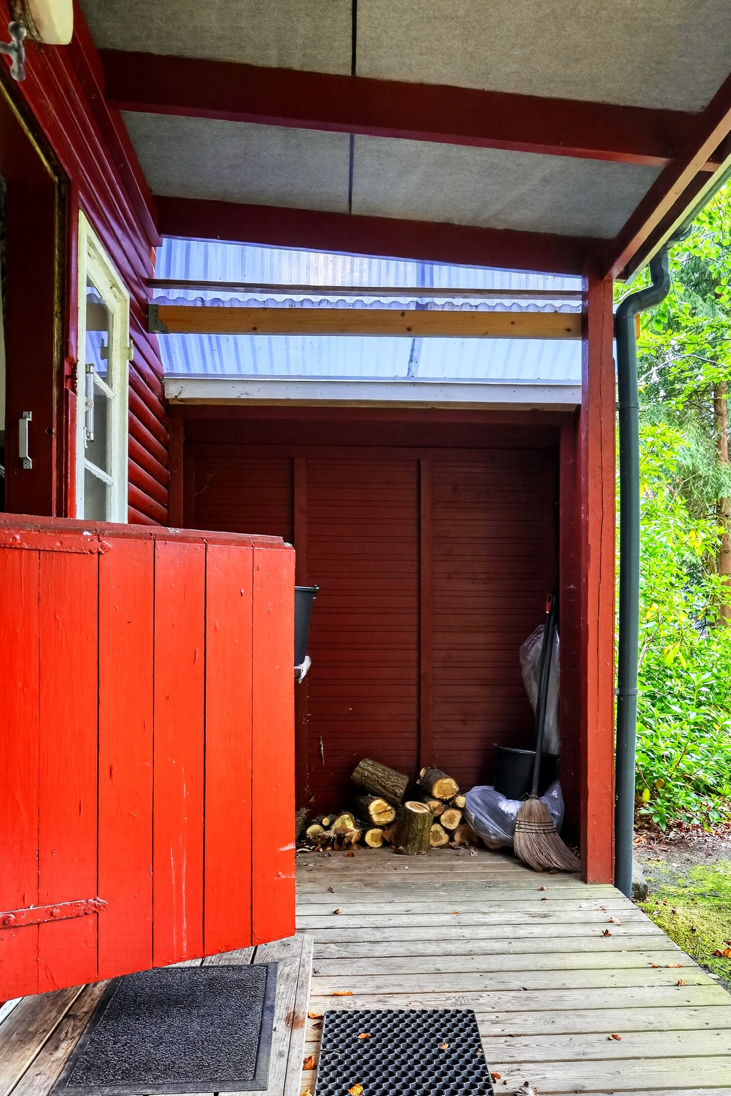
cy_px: 614
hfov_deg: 47.9
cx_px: 381
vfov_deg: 67.2
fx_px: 822
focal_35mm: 27
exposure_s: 1/15
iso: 1250
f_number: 9
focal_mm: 21
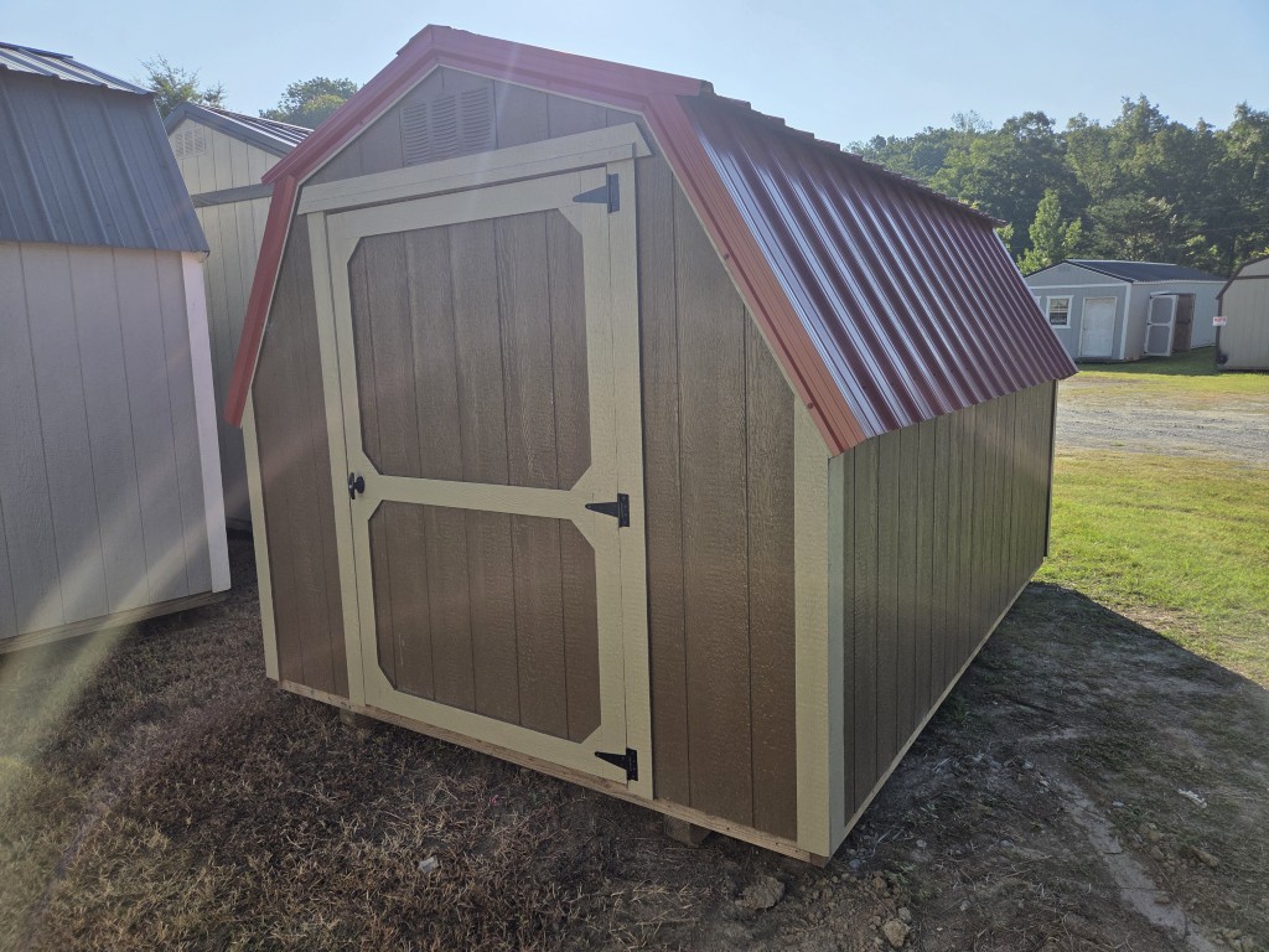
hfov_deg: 73.9
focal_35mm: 23
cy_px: 476
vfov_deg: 58.9
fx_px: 843
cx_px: 634
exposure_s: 1/6217
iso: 80
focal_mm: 5.4
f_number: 1.8
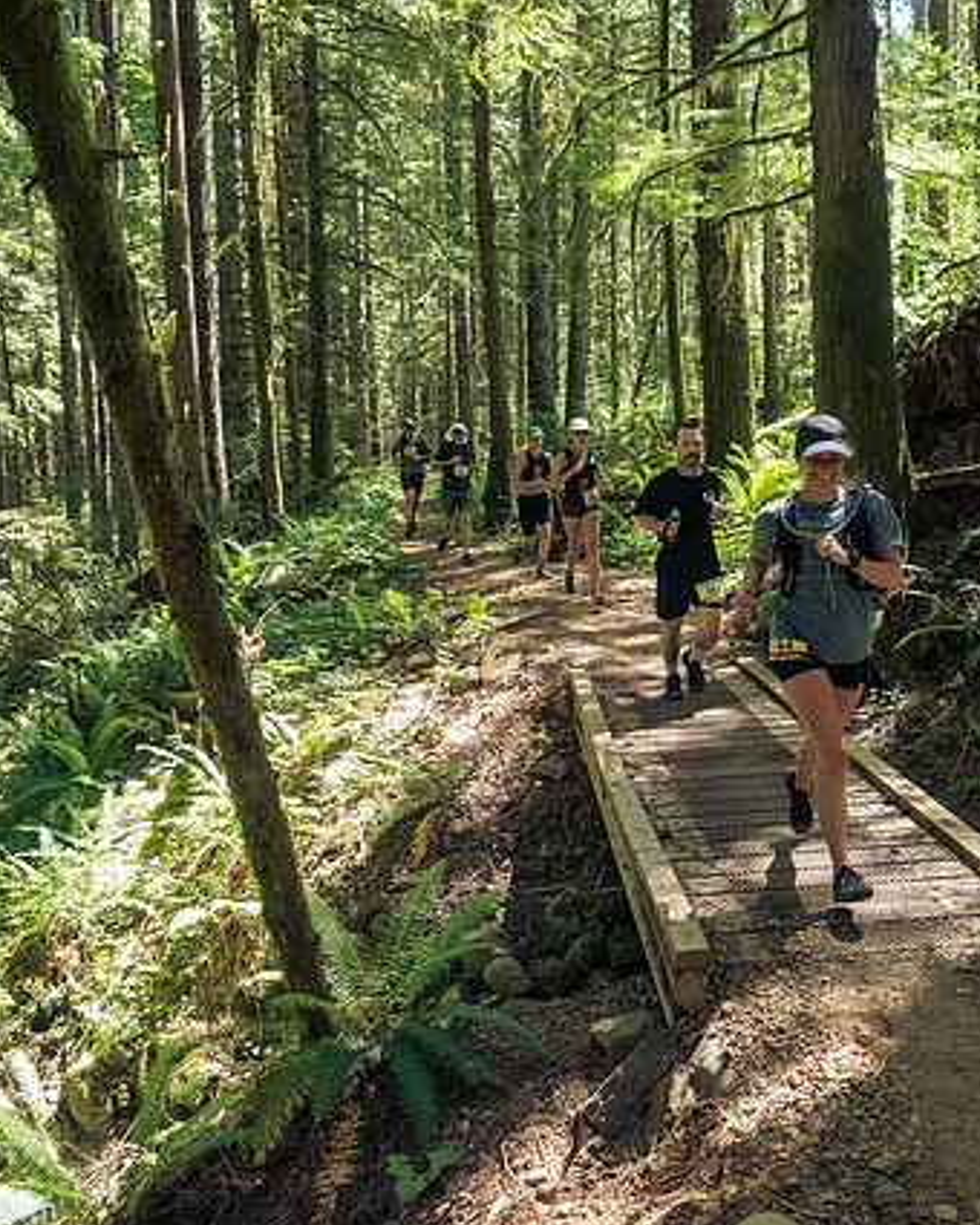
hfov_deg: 45.8
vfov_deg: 55.7
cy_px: 618
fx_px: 1160
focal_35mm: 32
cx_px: 502
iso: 3200
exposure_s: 1/1000
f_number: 2.8
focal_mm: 12
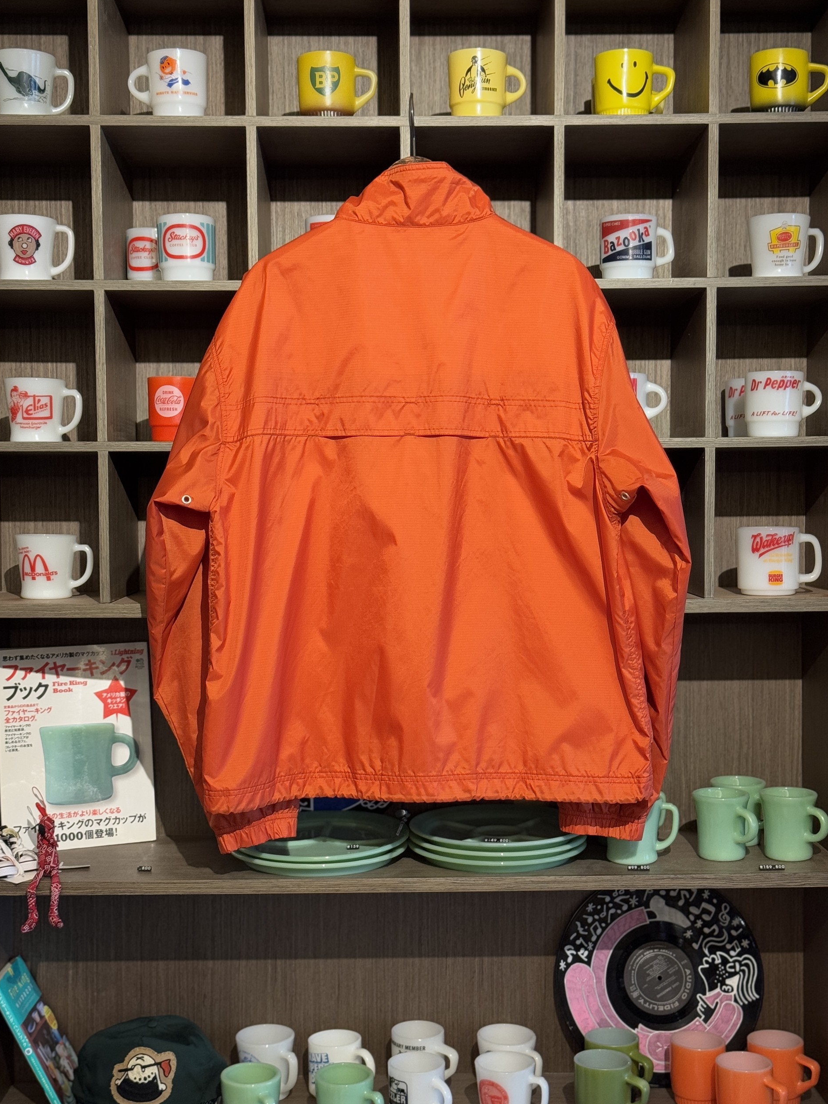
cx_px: 411
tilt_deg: -2.3
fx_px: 1563
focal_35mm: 49
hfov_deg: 29.7
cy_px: 558
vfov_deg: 38.9
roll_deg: +0.5
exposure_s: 1/60
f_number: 1.78
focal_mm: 6.76
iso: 200
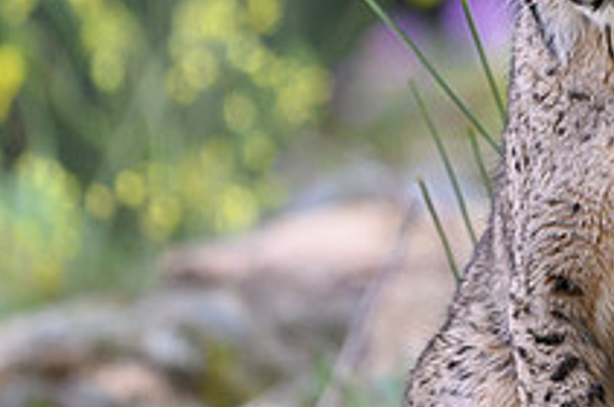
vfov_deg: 0.7
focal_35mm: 1892
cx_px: 747
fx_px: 32220
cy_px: 4
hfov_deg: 1.1
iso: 1600
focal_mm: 560
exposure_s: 1/320
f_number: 4
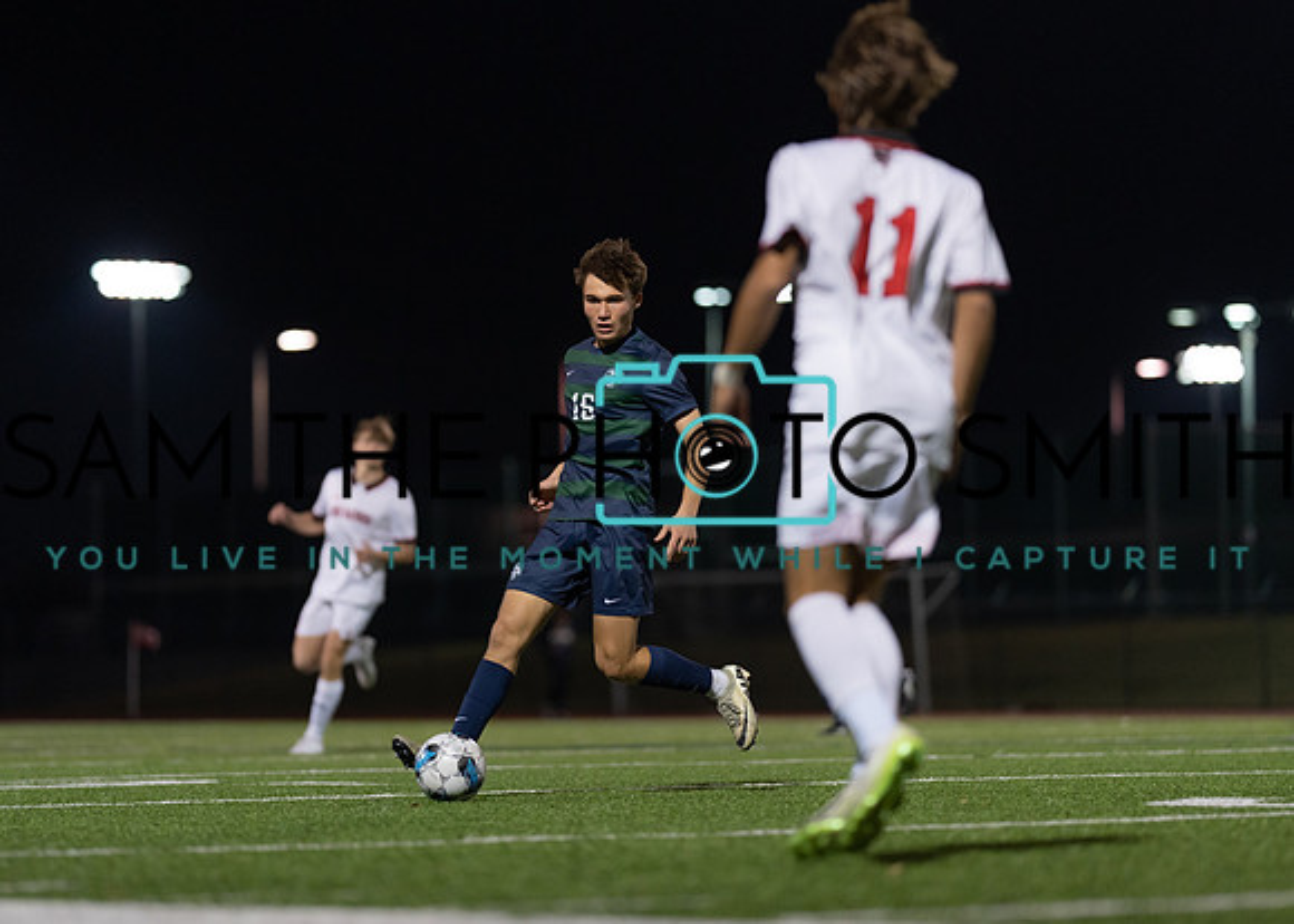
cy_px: 405
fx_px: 6808
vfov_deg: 7.8
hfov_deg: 10.9
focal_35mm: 185
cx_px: 586
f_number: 1.8
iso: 1000
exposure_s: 1/1000
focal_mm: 135
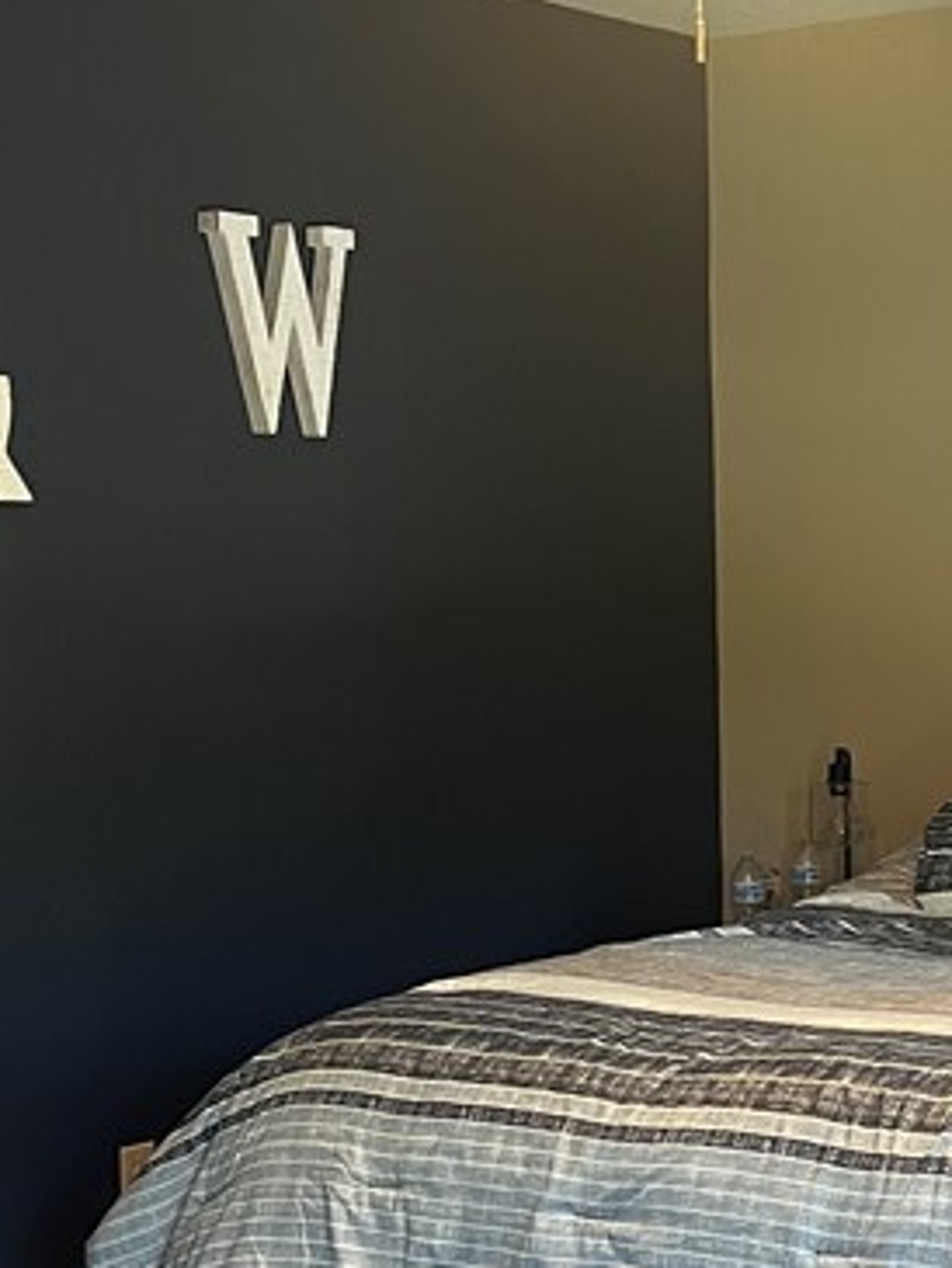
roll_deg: +0.5
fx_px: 2675
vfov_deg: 26.5
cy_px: 872
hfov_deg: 19.5
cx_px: 983
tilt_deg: -7.6
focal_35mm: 73
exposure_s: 1/60
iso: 250
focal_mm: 5.1
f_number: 1.6
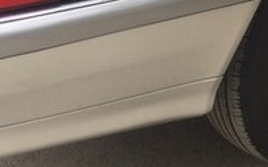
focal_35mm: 102
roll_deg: +0.4
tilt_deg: -16.0
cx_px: 361
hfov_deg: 18.8
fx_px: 744
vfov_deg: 12.4
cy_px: -48
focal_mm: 4.15
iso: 50
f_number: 2.2
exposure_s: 1/100
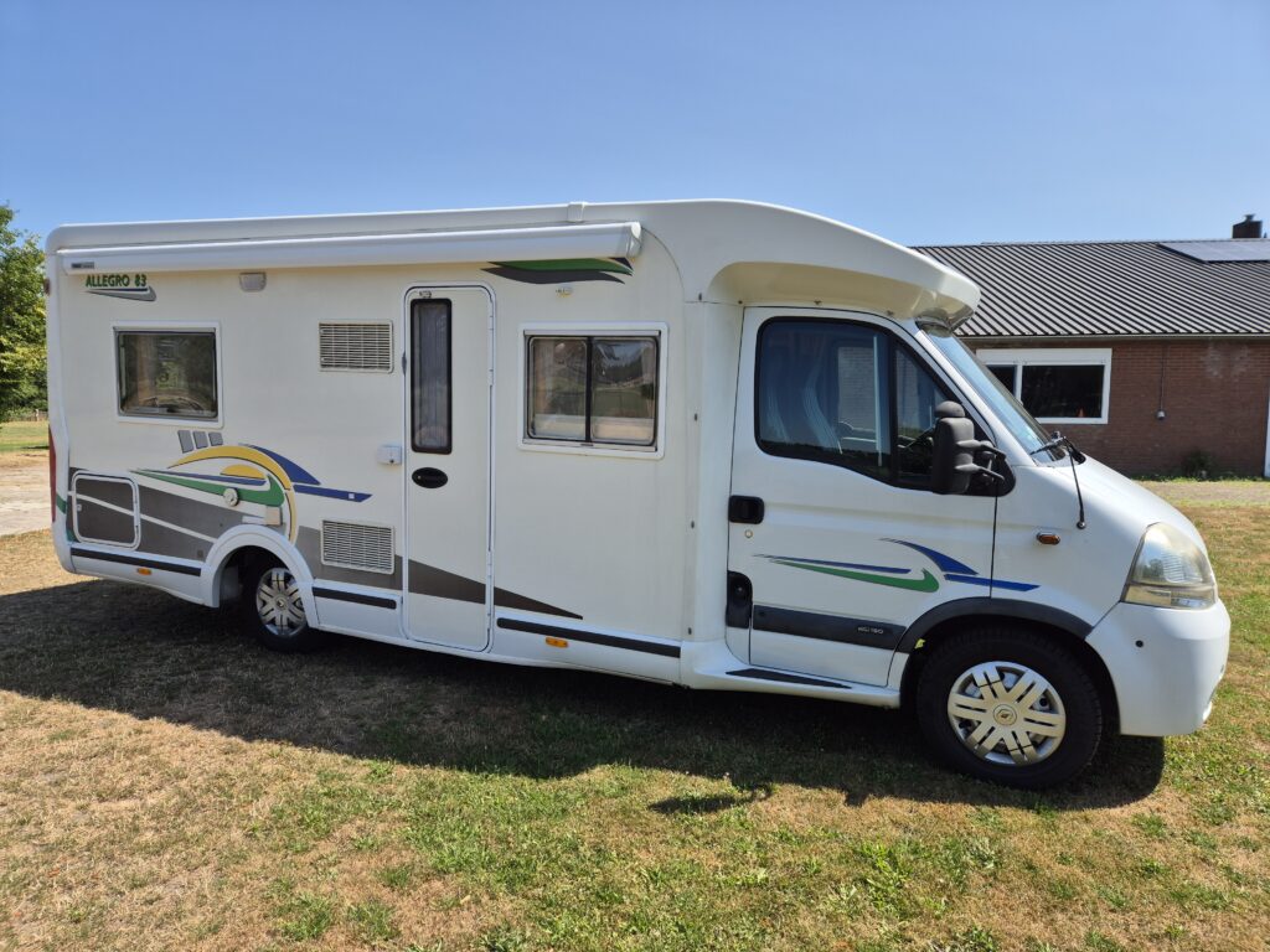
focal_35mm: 23
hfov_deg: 73.9
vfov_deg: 58.9
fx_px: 844
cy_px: 476
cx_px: 635
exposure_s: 1/1464
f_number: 1.8
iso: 25
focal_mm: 5.4
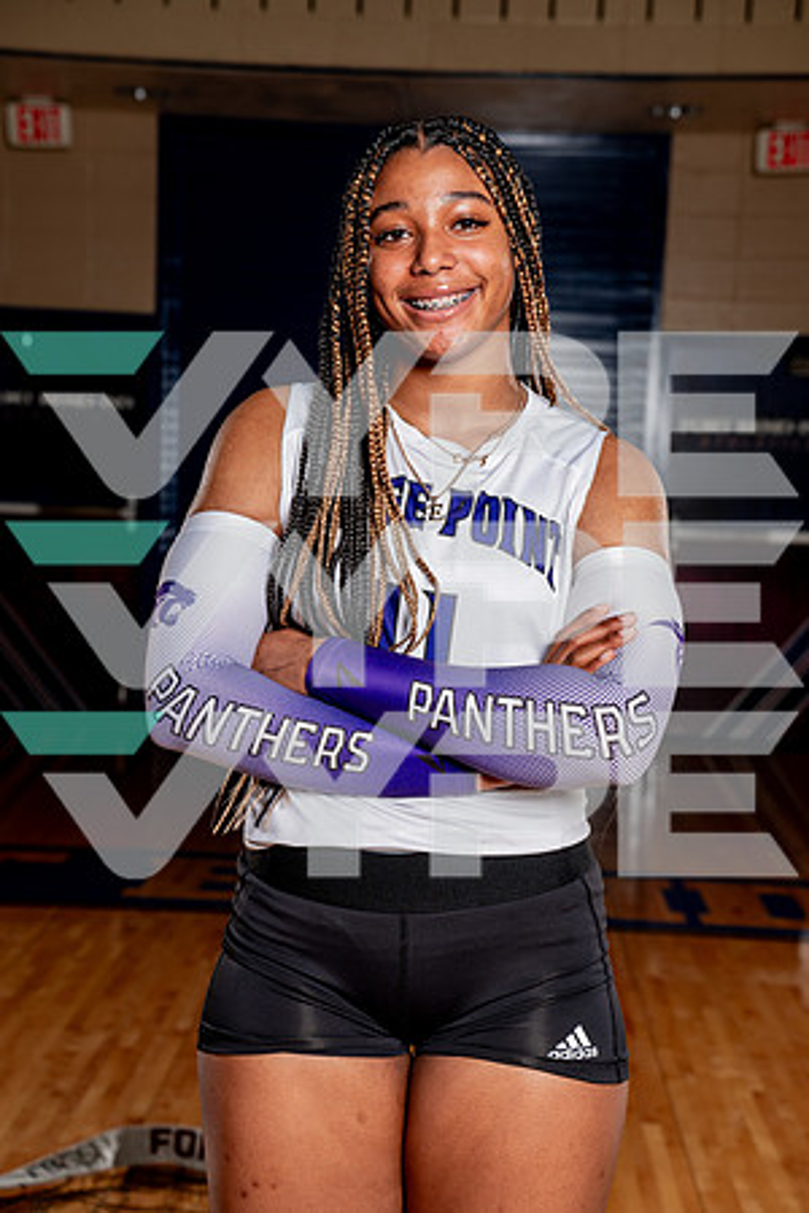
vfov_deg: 30.5
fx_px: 2225
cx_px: 404
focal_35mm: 66
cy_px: 606
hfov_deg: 20.6
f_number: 5.6
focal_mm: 66
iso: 200
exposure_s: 1/250
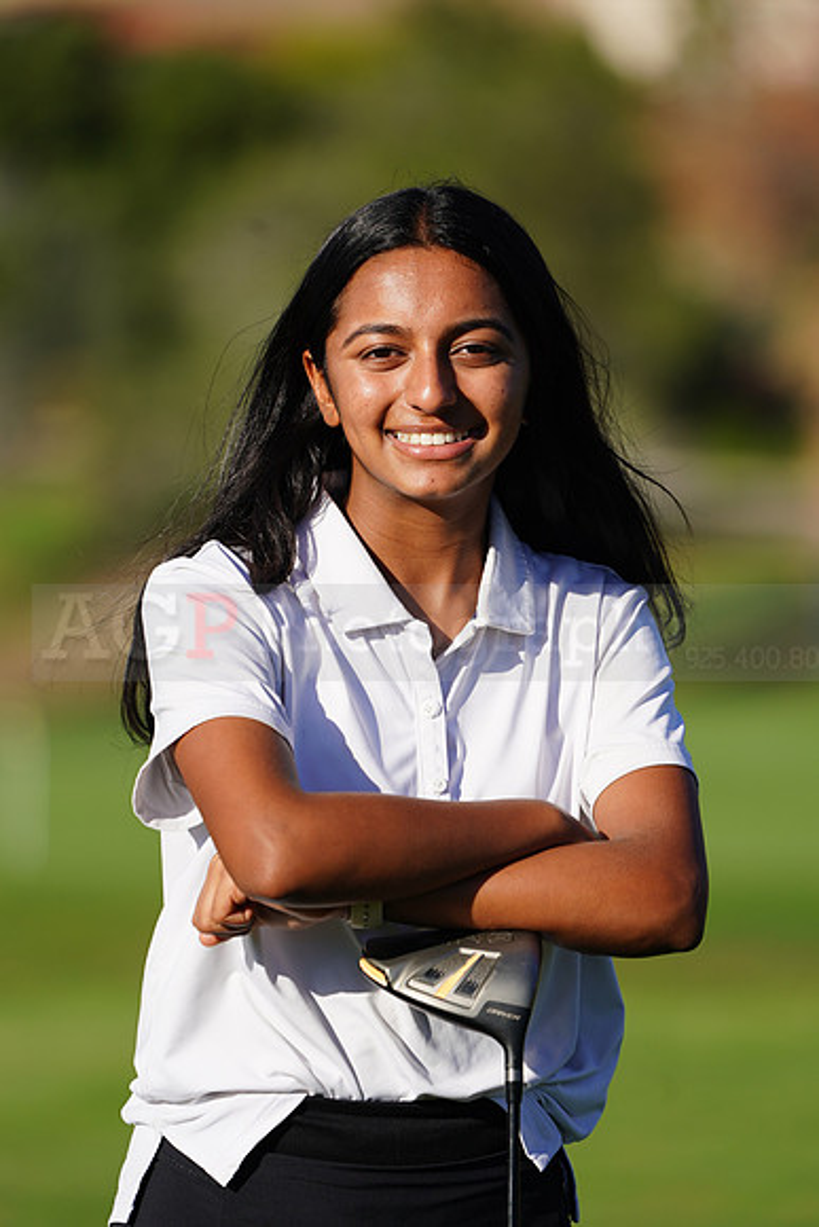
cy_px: 614
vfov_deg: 5.9
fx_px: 12004
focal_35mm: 352
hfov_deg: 3.9
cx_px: 410
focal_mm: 352
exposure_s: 1/500
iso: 100
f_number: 5.6
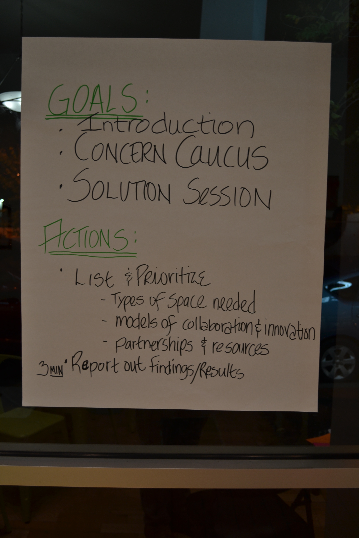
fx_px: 494
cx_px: 180
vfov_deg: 57.2
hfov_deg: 40.0
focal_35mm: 33
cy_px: 269
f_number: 4
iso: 100
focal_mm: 22
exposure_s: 1/10
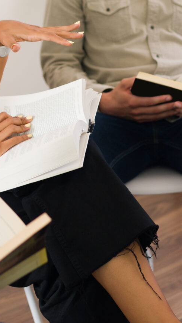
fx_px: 926
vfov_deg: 19.7
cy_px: 92
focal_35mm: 108
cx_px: 67
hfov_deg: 11.2
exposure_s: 1/160
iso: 250
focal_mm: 35
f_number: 1.8
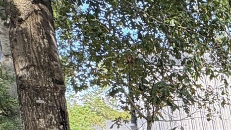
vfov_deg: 16.4
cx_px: 369
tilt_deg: -9.0
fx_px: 410
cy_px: 196
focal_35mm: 67
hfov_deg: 23.4
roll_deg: +1.3
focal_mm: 2.22
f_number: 2.2
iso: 50
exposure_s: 1/203
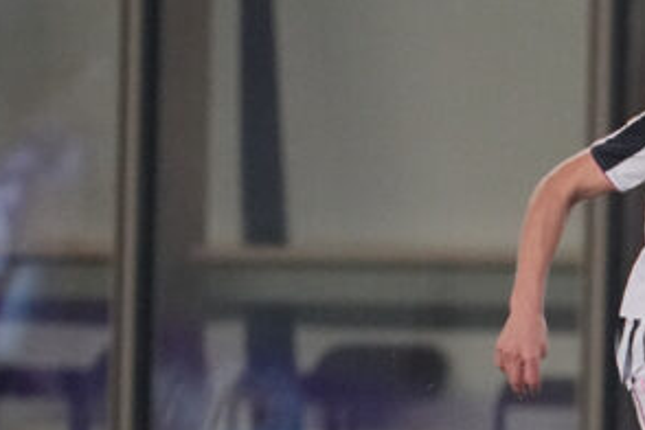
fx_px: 37461
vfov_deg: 0.7
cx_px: 1097
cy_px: 449
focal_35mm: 2091
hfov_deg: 1.0
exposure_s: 1/1600
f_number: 2.8
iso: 4000
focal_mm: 400
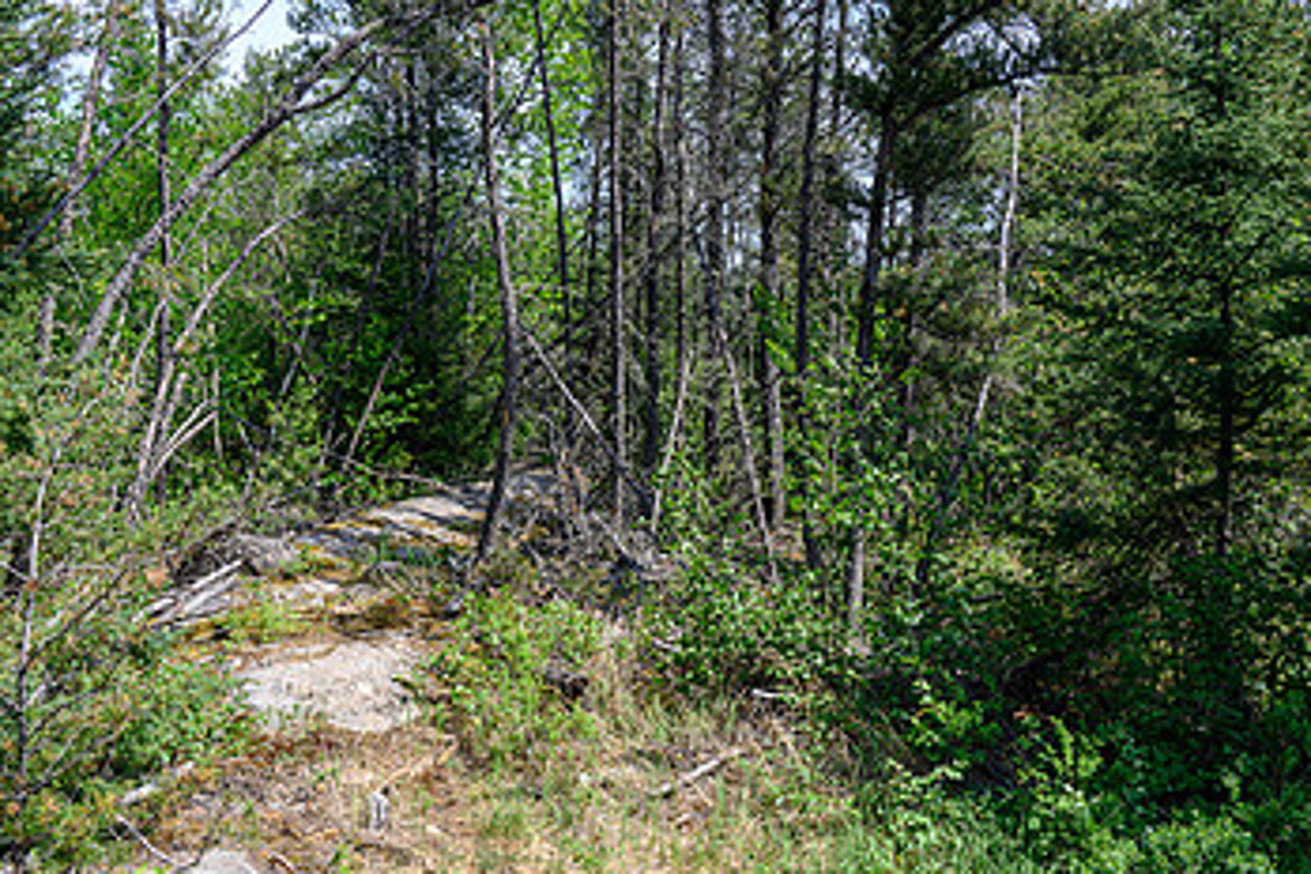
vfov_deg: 33.4
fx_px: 1457
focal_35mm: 40
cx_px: 637
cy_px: 382
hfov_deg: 48.5
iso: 100
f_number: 8
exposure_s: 1/50
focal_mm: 24
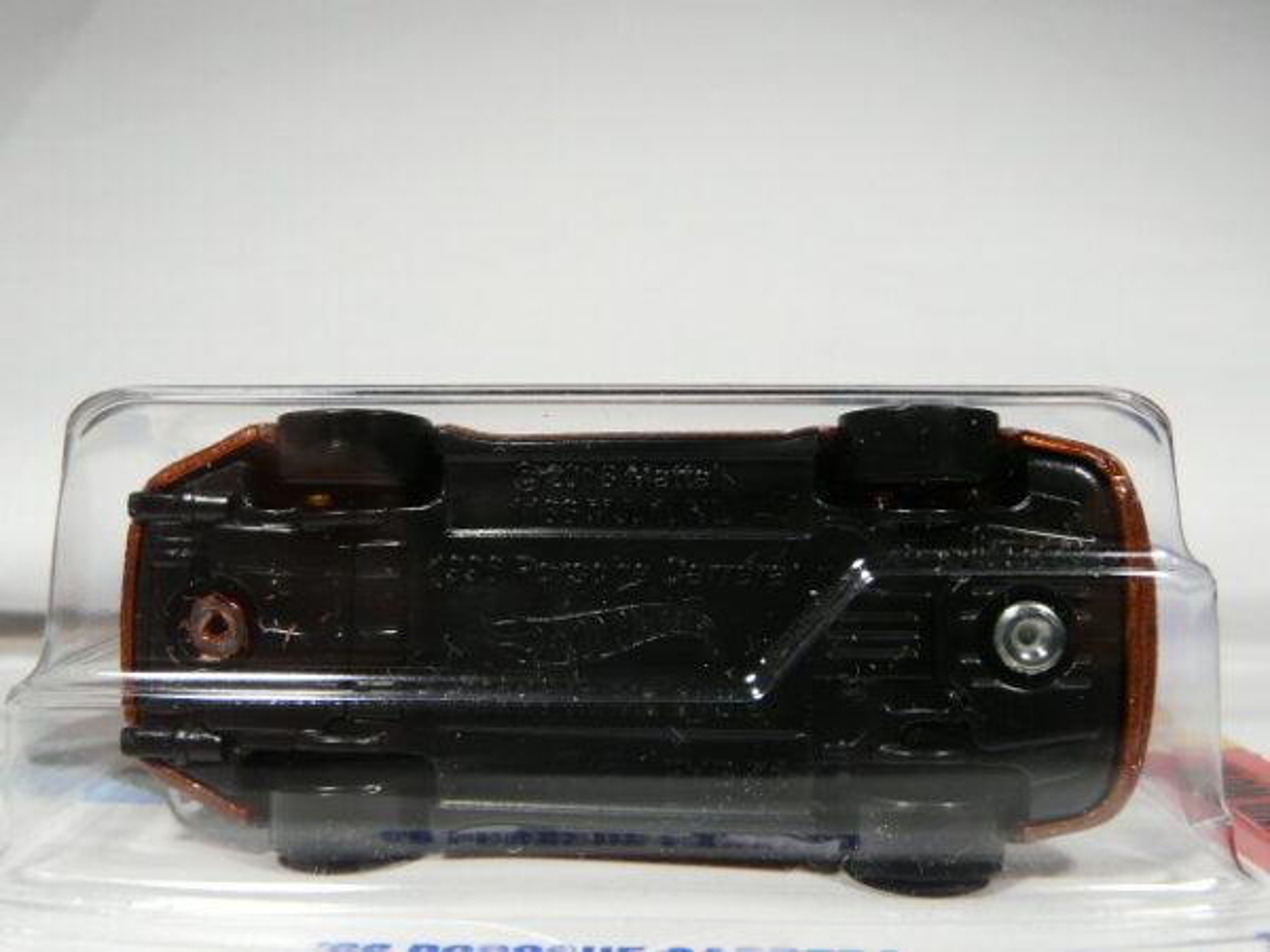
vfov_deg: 38.7
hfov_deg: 50.1
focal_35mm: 37
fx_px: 1357
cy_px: 476
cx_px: 635
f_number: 2.8
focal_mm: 4.6
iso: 100
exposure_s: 1/60
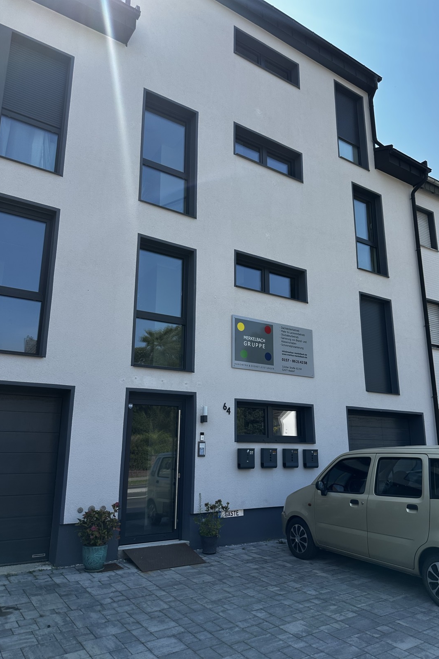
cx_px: 244
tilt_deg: +14.4
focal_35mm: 25
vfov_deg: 71.5
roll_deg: +0.4
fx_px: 457
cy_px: 330
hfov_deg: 51.2
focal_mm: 6.86
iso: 80
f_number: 1.78
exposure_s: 1/2070
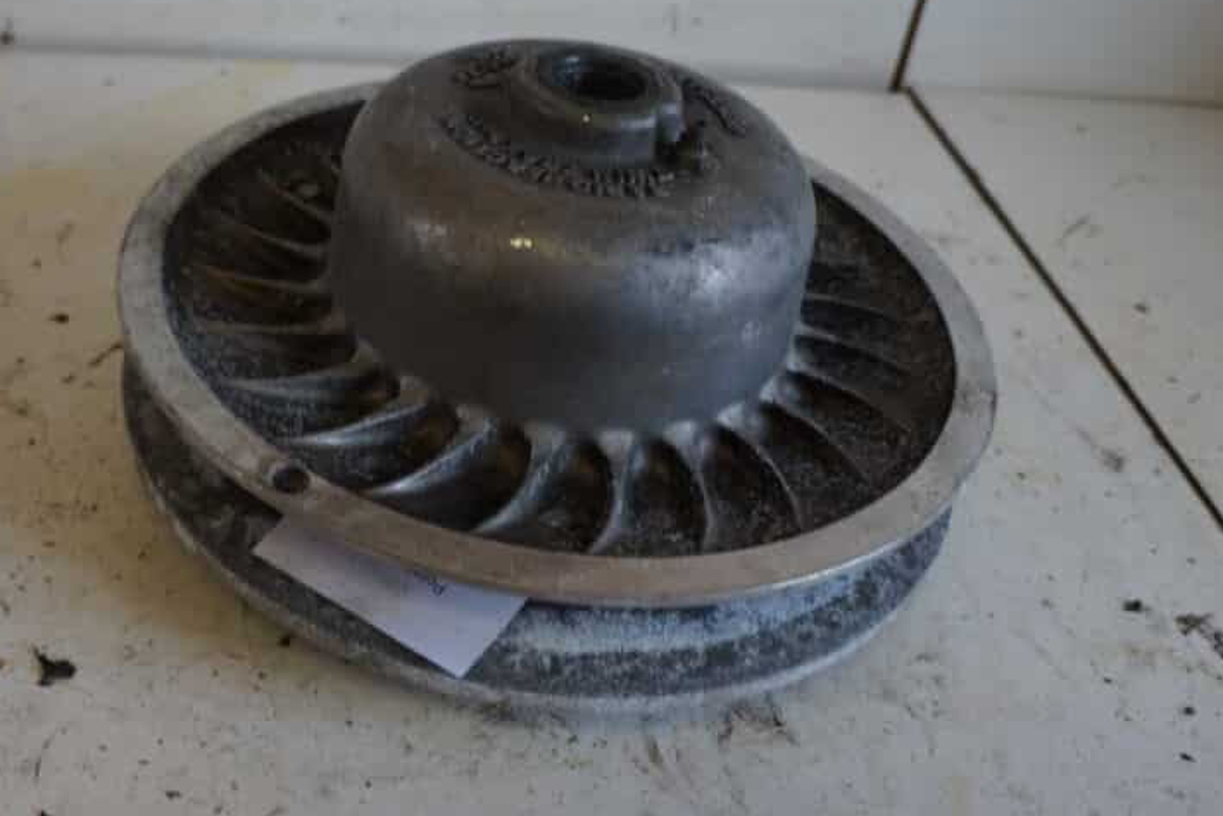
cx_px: 428
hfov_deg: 48.9
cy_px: 399
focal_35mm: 39
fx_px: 1325
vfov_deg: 34.2
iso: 125
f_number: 3.5
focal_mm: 18
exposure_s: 1/60
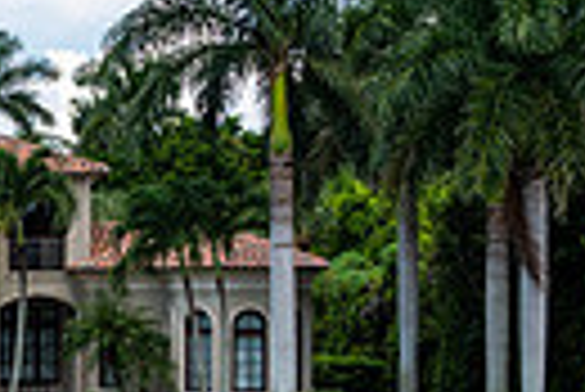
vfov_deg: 8.3
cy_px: 367
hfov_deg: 11.7
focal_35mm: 166
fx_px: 2700
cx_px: -351
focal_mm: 36
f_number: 11
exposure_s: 1/125
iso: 100
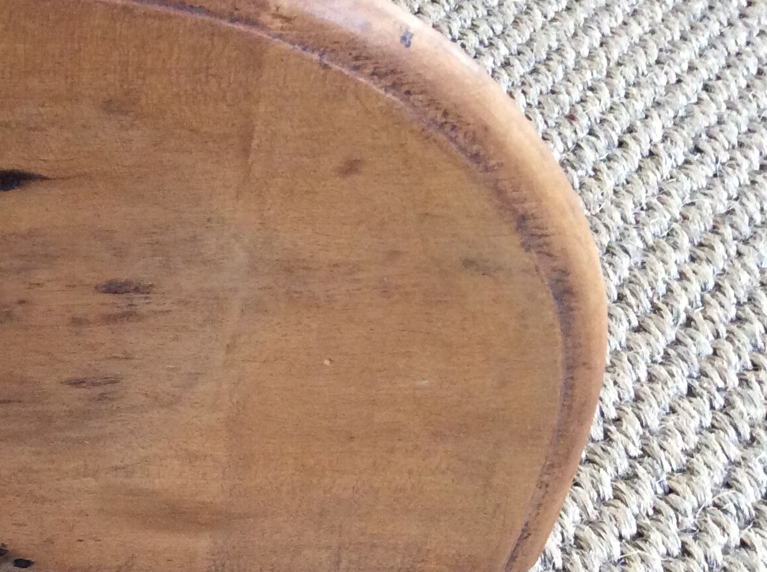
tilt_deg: -41.3
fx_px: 1593
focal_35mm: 72
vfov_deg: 20.3
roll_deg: +2.4
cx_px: -45
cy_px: 350
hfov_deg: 25.4
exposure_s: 1/25
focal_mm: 3.3
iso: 125
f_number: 2.4
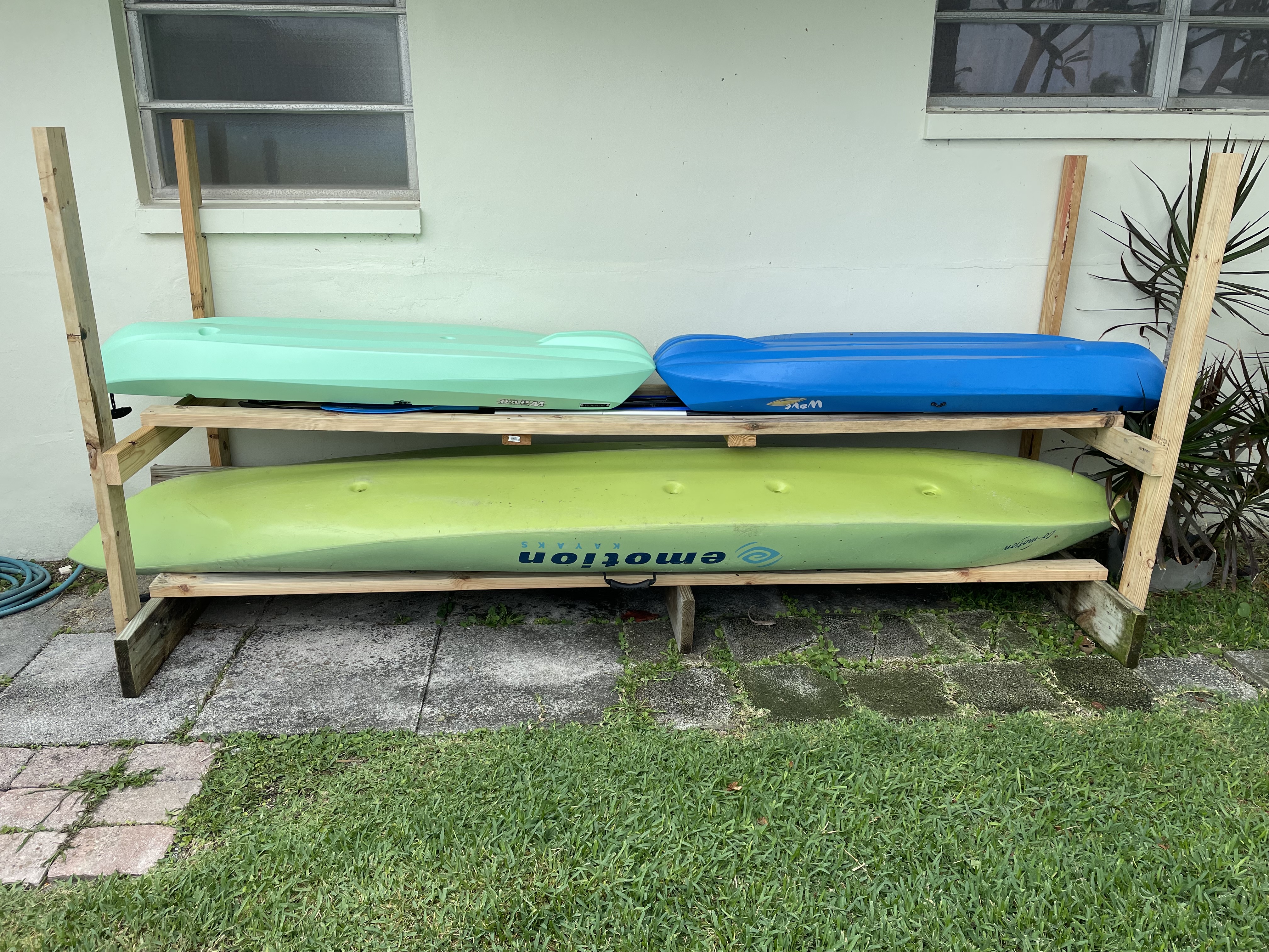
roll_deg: -0.5
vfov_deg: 53.1
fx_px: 953
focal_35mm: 26
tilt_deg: -18.3
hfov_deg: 67.3
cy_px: 476
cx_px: 634
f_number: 1.6
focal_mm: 4.2
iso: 32
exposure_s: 1/1043
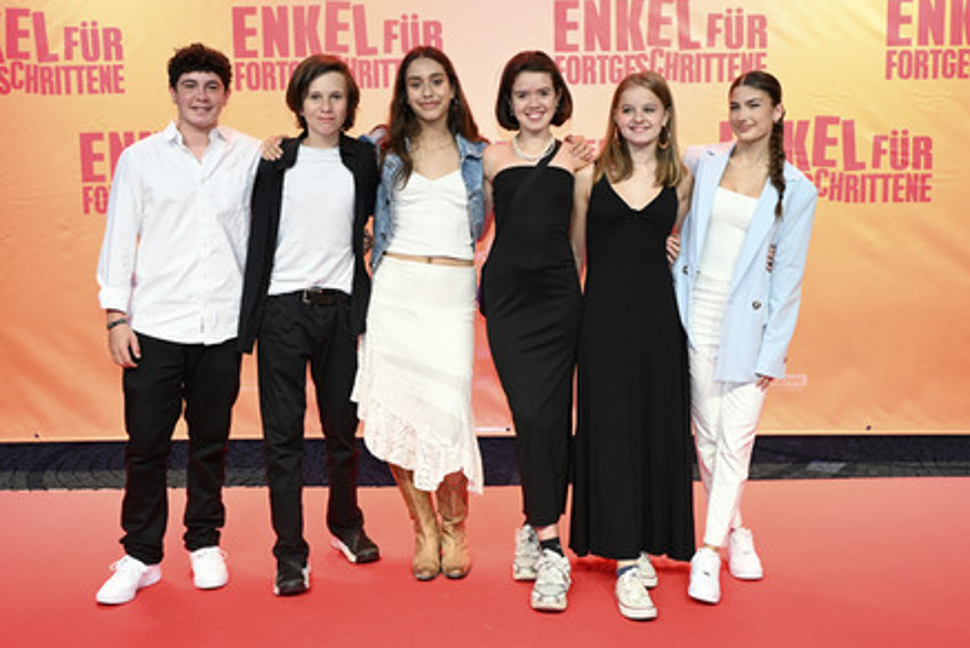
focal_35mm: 34
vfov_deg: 38.9
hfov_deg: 55.8
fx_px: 917
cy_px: 324
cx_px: 474
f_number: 6.3
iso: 1600
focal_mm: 33
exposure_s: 1/160
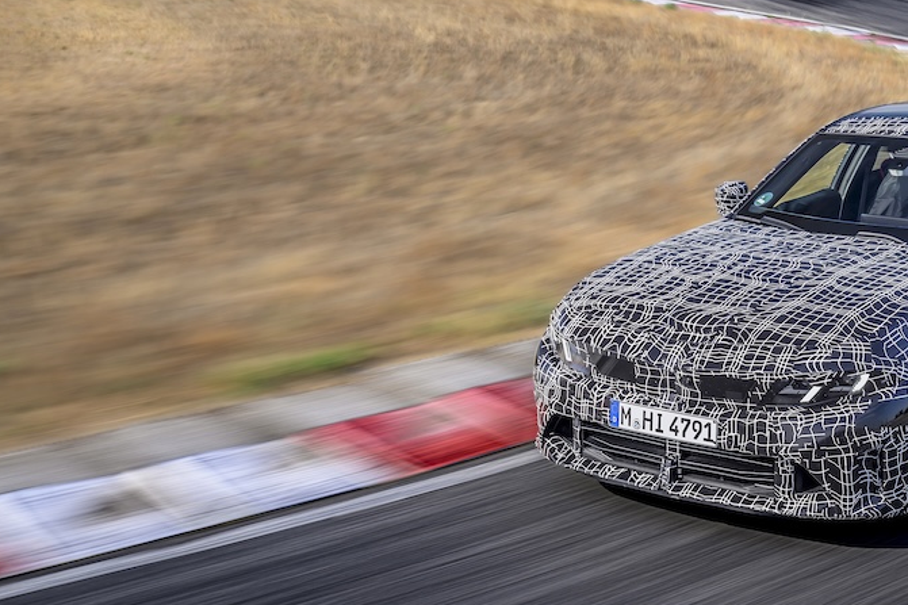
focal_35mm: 68
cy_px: 342
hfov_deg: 29.1
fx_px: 1715
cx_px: 713
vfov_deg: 20.0
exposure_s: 1/13
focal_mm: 38
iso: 32
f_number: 7.1
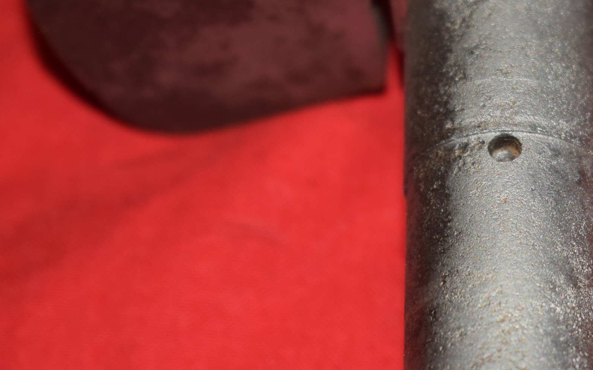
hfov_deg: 13.1
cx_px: 529
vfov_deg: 8.2
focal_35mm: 159
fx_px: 2569
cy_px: 259
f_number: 5.6
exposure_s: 1/200
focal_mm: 55
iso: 400
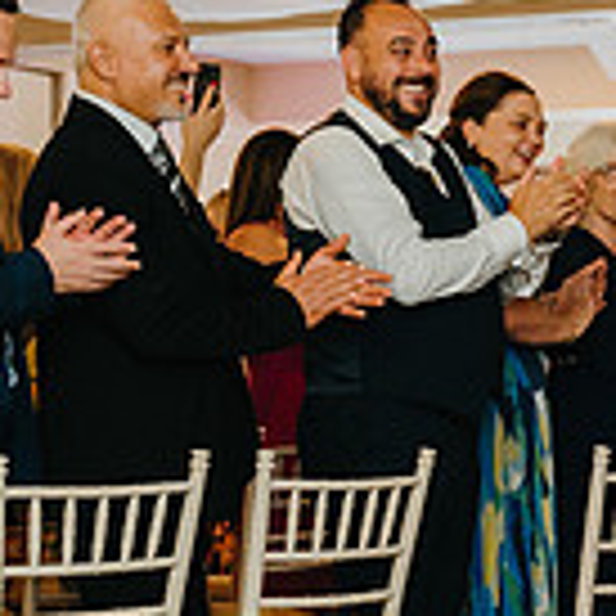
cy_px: 426
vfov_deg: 14.1
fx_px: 2476
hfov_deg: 13.2
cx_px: 995
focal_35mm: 123
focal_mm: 28
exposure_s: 1/160
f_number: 2.8
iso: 1250
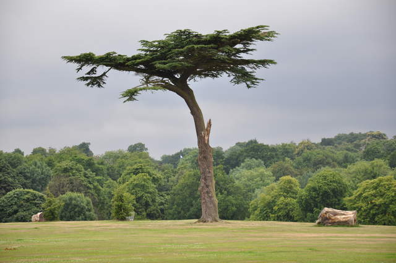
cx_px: 198
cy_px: 132
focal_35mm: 138
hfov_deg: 14.9
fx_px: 1516
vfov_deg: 9.9
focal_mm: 92
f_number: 6.3
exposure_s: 1/200
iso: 200
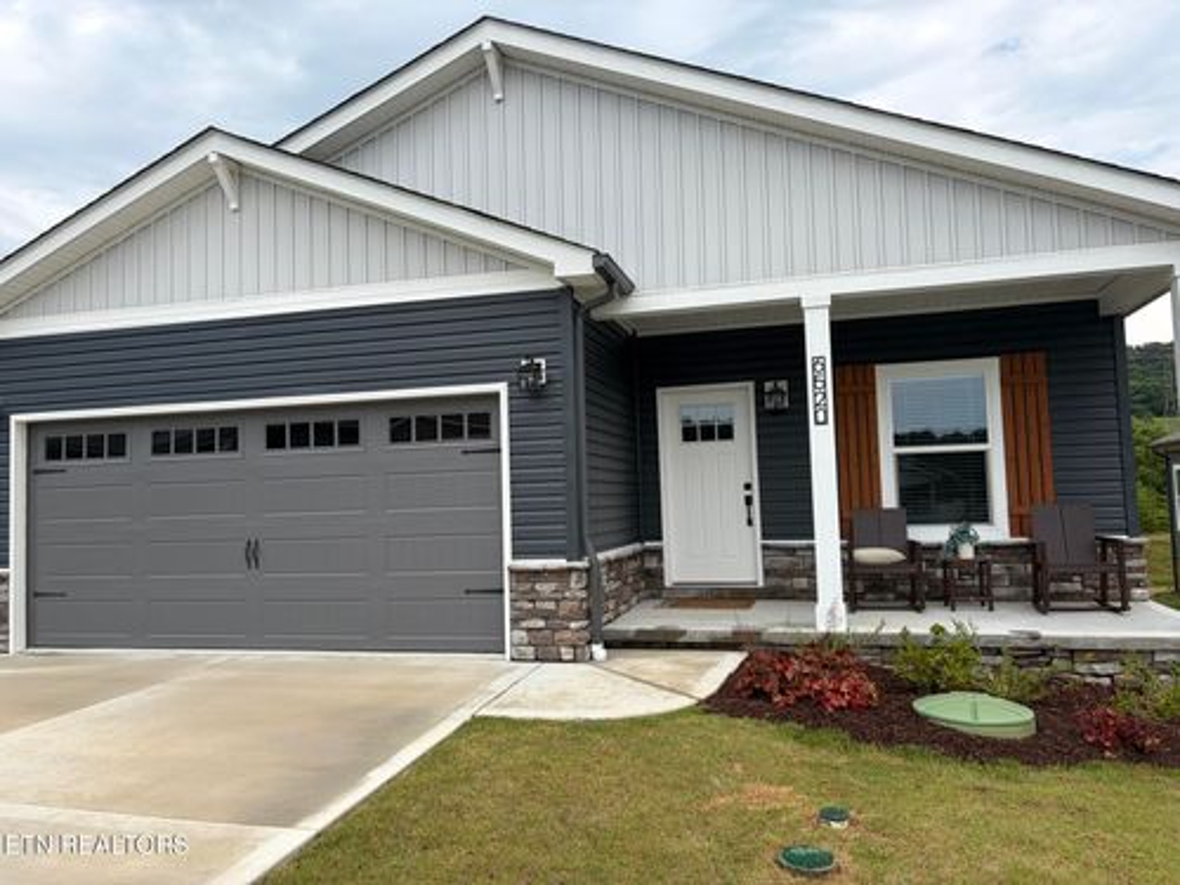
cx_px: 590
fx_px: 886
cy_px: 442
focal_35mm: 26
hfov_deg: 67.3
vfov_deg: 53.1
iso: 50
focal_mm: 5.96
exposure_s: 1/2538
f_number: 1.6
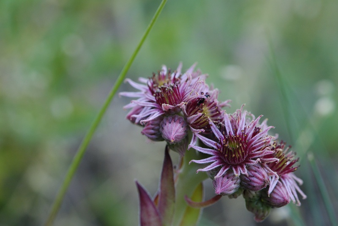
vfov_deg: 10.8
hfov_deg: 16.0
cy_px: 113
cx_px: 169
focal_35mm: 128
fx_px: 1199
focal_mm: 85
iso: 400
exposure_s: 1/80
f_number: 7.1
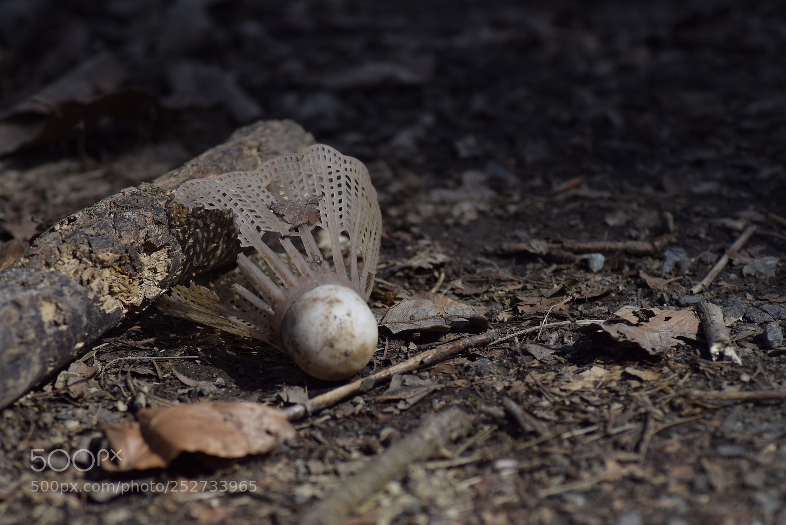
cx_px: 393
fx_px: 4423
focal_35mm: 202
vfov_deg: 6.8
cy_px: 262
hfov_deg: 10.2
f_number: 7.1
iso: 100
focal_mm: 135
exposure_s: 1/500
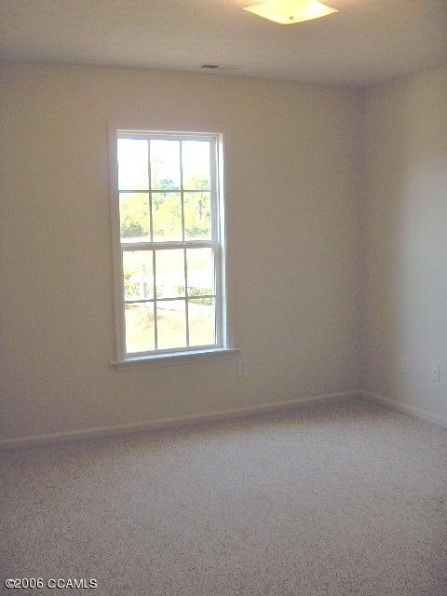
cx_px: 224
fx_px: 671
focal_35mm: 39
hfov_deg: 36.8
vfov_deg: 47.9
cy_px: 298
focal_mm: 8
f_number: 2.8
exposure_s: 1/199
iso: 177
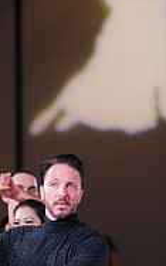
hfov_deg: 3.3
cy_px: 361
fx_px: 2839
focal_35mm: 391
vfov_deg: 5.3
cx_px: -9
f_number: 2.8
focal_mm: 124
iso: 2000
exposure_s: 1/400
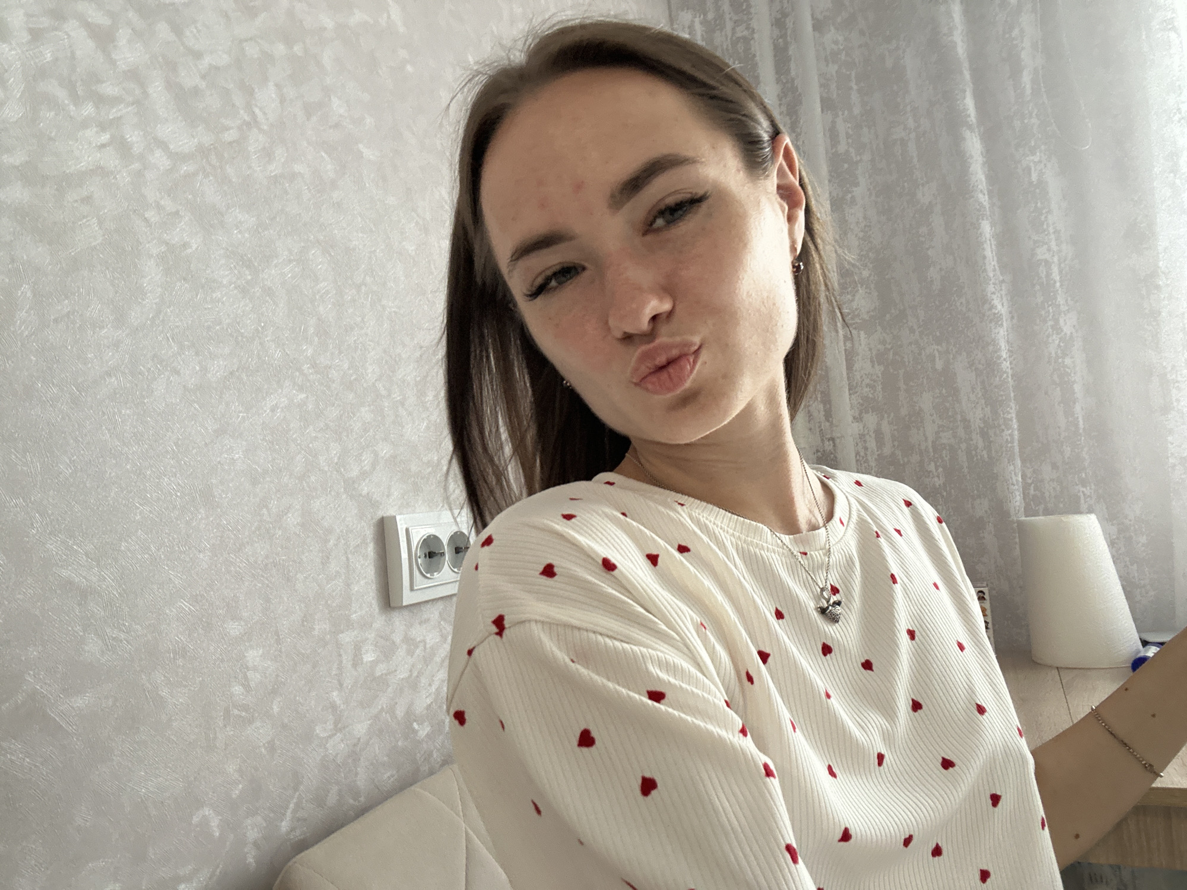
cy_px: 445
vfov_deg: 58.9
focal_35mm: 23
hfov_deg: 73.9
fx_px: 789
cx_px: 594
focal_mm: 2.69
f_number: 1.9
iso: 250
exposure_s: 1/60
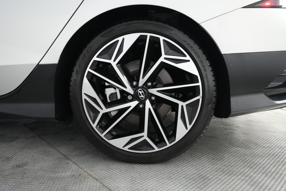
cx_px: 143
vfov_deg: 51.2
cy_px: 96
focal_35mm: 25
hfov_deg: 71.5
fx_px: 199
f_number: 2.8
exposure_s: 1/160
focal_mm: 25
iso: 4000
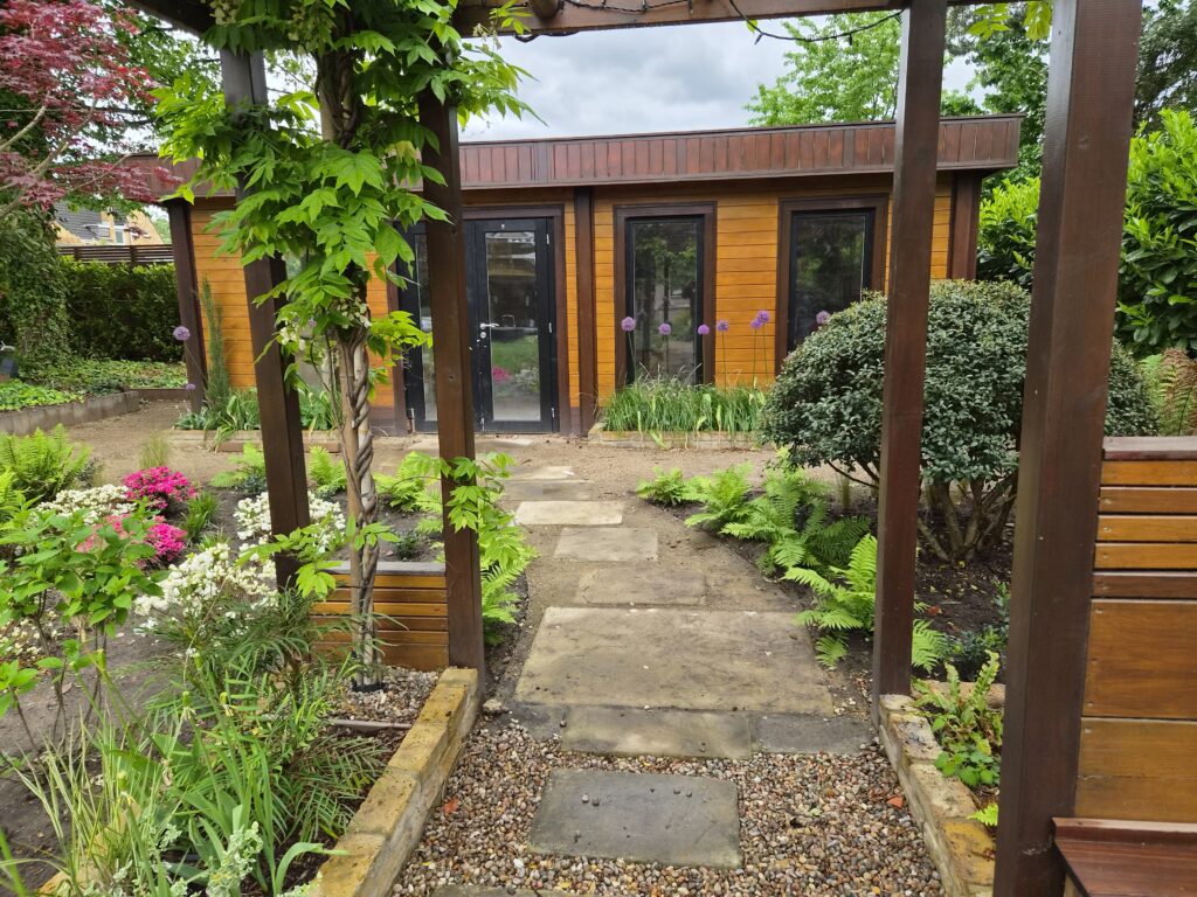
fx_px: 795
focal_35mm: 23
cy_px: 448
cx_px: 598
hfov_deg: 73.9
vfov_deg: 58.9
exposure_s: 1/944
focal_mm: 5.4
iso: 80
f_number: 1.8
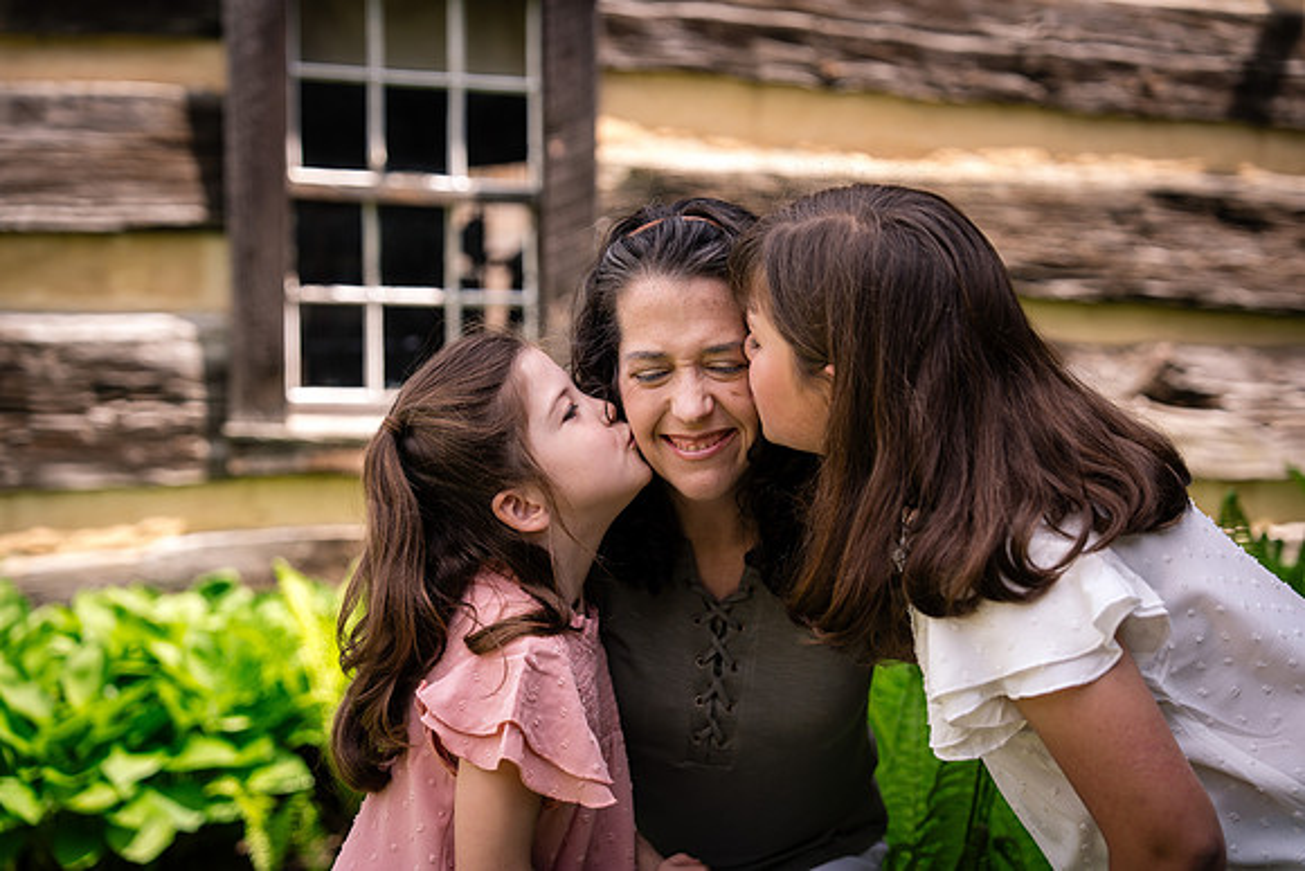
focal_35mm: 58
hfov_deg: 34.5
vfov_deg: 23.4
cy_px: 436
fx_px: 2103
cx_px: 652
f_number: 2.8
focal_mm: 58
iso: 100
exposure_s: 1/500
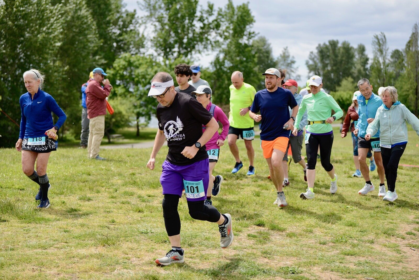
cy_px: 140
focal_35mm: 70
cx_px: 210
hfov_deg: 28.8
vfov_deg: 19.5
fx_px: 815
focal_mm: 70
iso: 160
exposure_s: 1/2500
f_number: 2.8
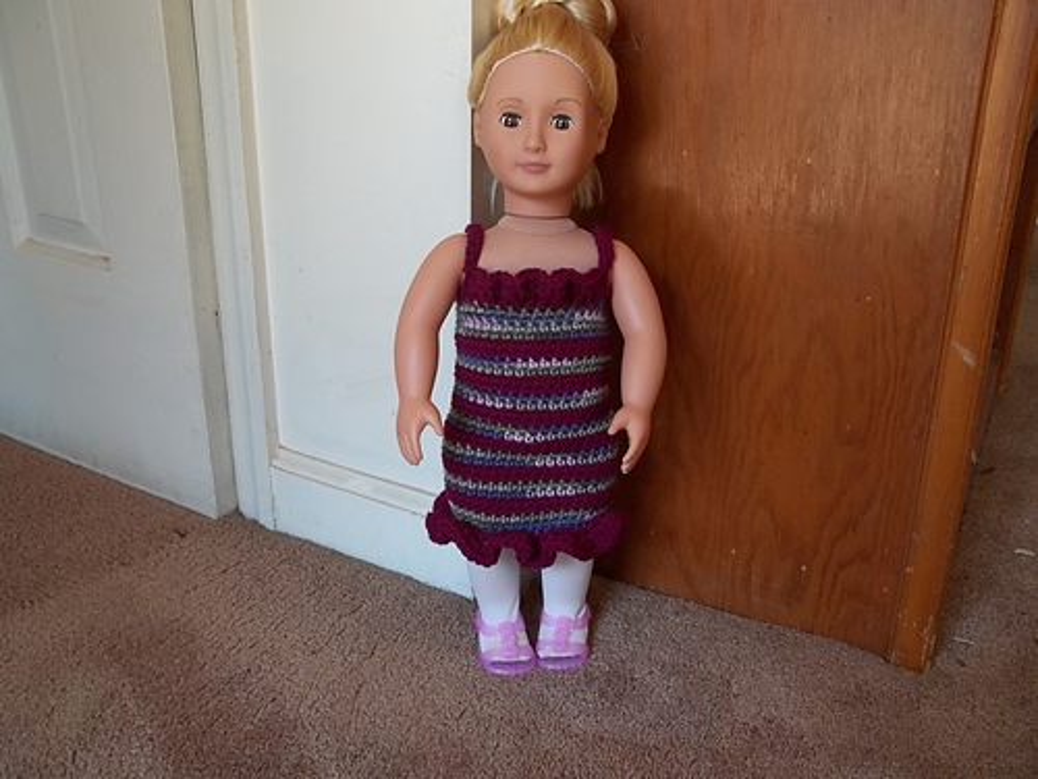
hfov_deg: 55.4
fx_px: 990
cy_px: 390
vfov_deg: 42.9
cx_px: 519
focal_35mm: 33
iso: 110
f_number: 3.3
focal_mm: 5.9
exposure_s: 1/30
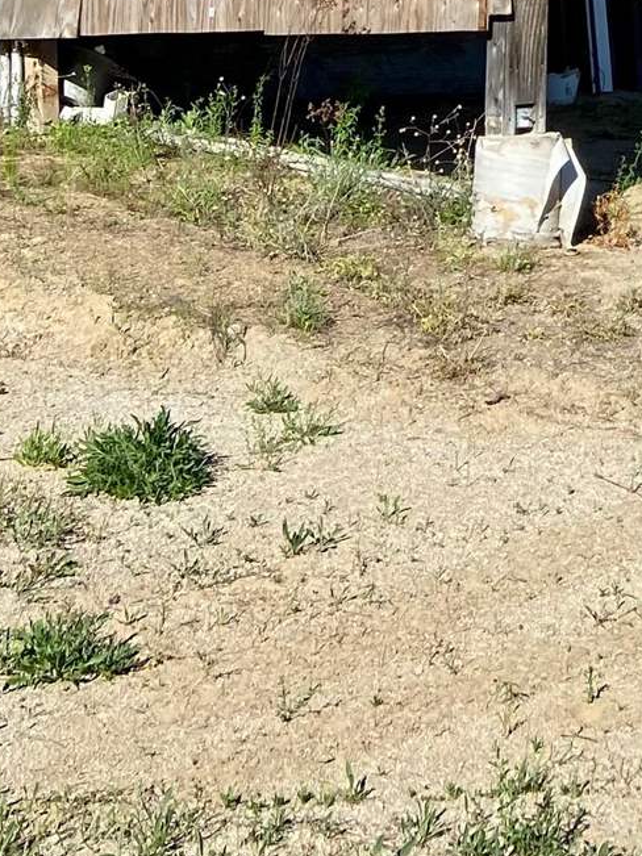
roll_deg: +2.0
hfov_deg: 15.0
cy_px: -567
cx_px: 929
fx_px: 2276
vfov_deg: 18.0
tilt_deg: +15.1
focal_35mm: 92
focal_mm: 4.3
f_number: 1.8
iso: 32
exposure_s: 1/1866
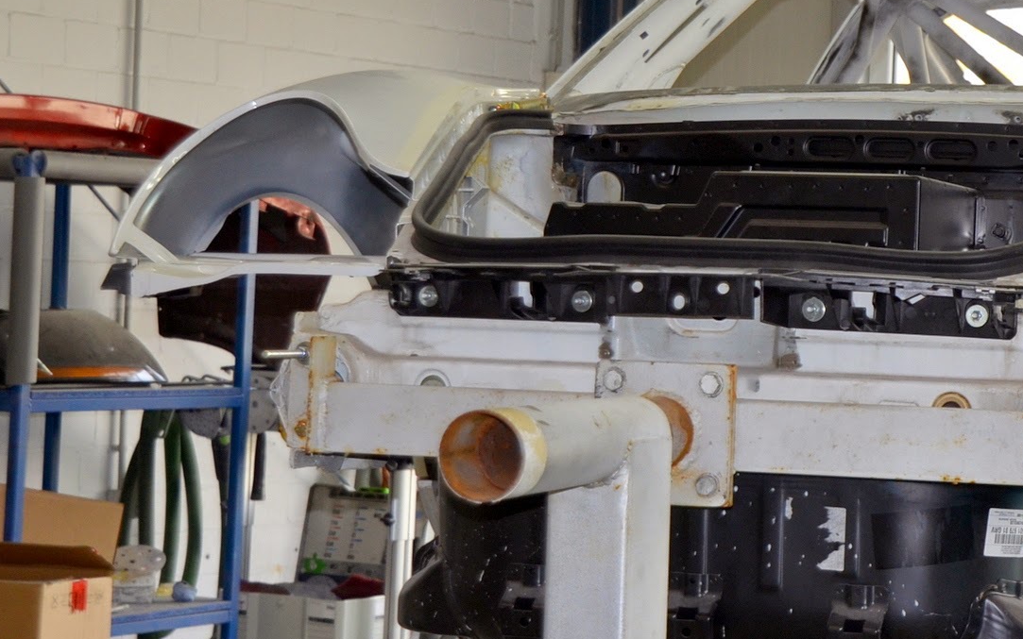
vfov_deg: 12.9
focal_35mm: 101
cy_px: 228
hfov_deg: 20.3
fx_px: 2815
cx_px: 884
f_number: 4.2
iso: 400
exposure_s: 1/125
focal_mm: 35
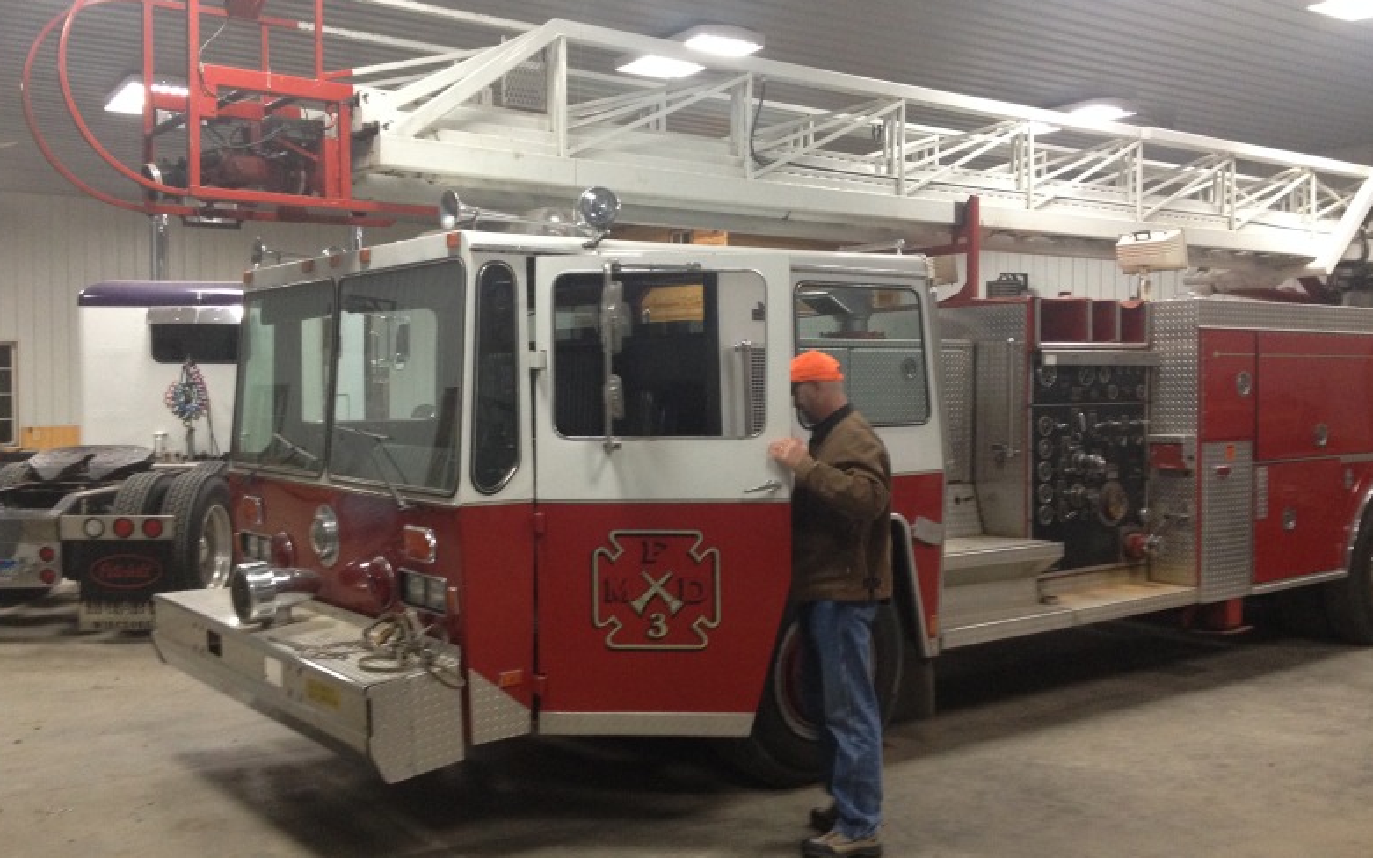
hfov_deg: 51.5
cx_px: 679
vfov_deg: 33.6
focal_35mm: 38
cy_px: 431
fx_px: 1422
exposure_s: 1/20
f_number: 2.4
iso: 200
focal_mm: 4.28
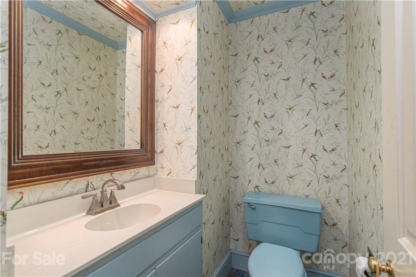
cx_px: 208
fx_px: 196
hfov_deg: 93.3
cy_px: 138
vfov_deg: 70.5
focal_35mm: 17
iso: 400
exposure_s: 1/160
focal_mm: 17
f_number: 7.1
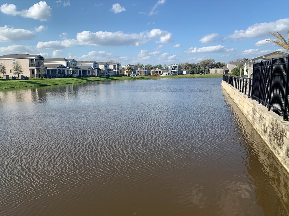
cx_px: 144
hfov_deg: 67.3
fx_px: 217
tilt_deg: -8.7
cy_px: 108
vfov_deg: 53.1
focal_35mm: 26
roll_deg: -0.1
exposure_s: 1/1812
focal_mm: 4.25
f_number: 1.8
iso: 25
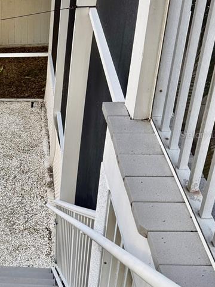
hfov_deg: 22.4
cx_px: -47
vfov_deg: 32.2
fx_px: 497
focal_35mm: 60
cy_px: 135
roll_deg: +3.5
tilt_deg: -30.9
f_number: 1.78
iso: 64
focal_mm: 6.76
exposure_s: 1/264
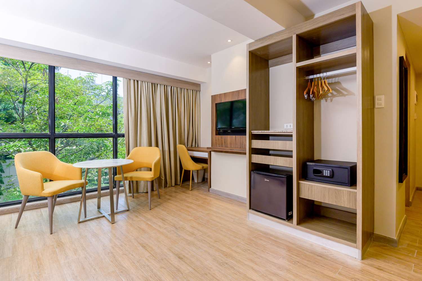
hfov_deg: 90.0
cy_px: 140
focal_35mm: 18
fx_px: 211
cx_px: 211
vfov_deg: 67.4
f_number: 5.6
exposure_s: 1/160
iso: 400
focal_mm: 18
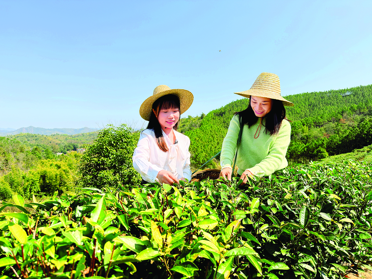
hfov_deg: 71.6
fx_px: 258
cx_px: 186
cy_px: 140
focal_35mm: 24
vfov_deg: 56.8
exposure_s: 1/3497
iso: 64
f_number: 1.78
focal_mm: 6.76
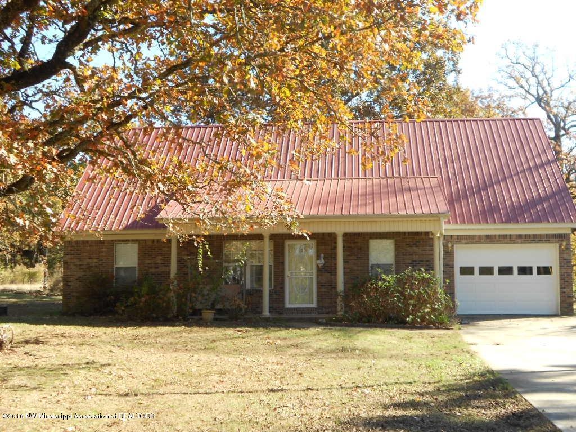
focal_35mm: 49
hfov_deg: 38.9
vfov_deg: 29.7
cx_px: 288
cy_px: 216
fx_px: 815
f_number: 4.5
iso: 80
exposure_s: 1/125
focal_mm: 8.8
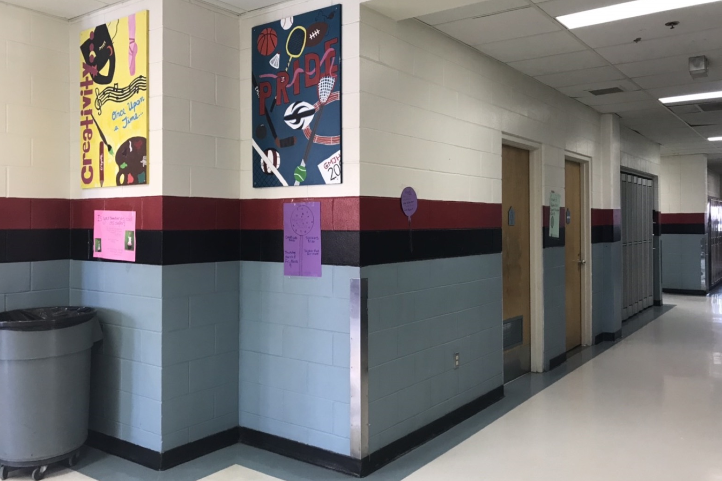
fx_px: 602
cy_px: 221
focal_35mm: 30
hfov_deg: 61.9
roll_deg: -1.2
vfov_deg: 43.6
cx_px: 359
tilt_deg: -0.4
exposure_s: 1/20
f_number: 1.8
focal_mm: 3.99
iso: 40
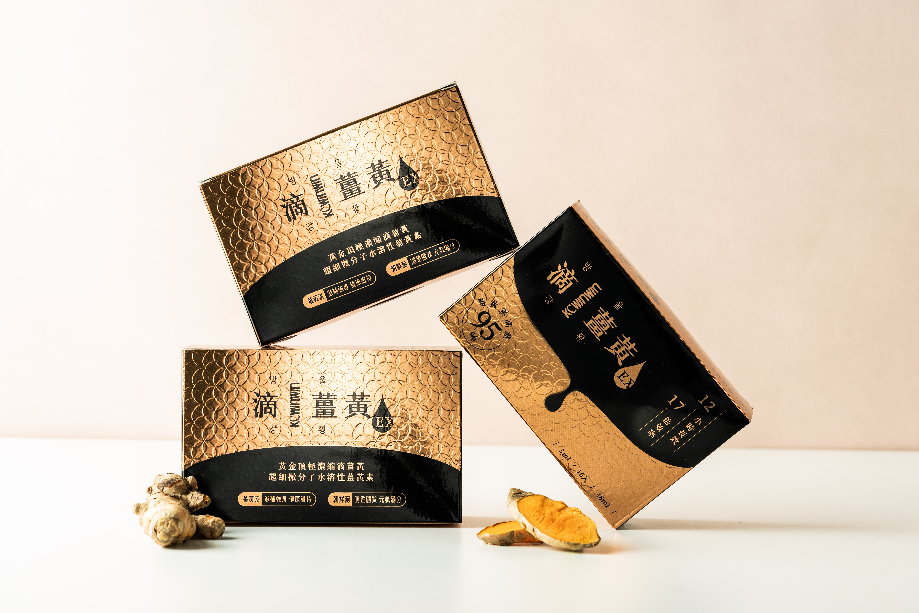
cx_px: 460
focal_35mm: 90
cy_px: 306
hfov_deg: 22.6
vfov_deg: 15.2
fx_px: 2297
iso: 200
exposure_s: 1/160
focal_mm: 90
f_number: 8
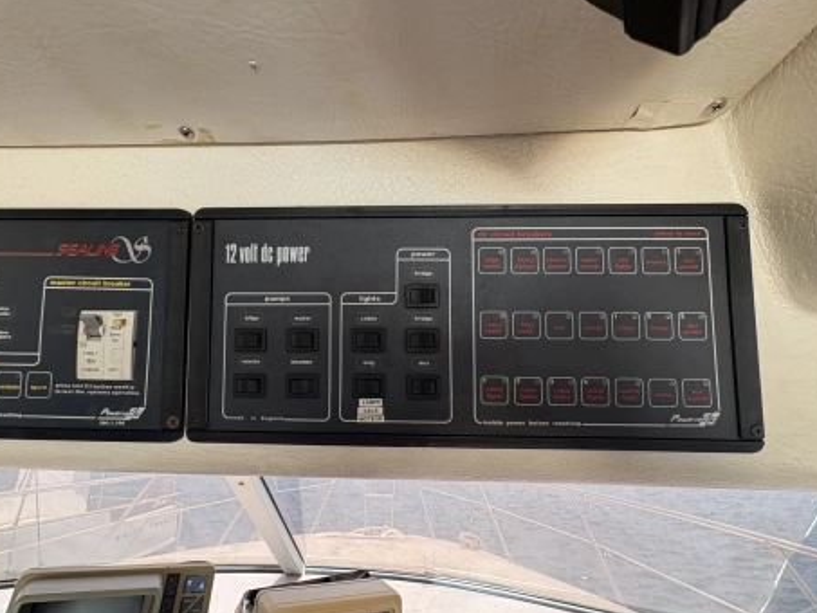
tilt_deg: +20.7
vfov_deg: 74.8
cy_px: 304
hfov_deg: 90.9
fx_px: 401
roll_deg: -0.2
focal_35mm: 17
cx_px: 384
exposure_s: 1/99
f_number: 2.2
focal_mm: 2.22
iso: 160
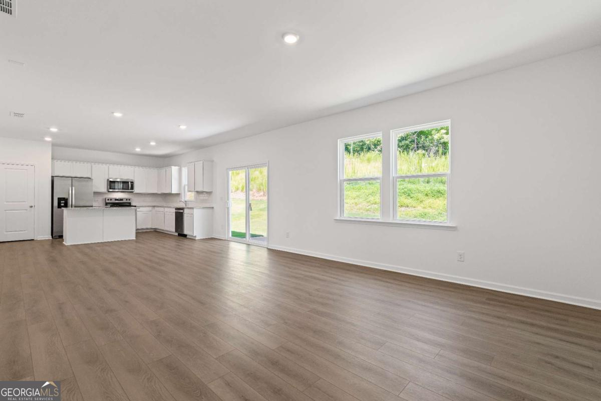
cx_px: 300
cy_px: 200
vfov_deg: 73.7
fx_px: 267
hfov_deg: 96.7
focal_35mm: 16
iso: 640
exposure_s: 1/30
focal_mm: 16
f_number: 8
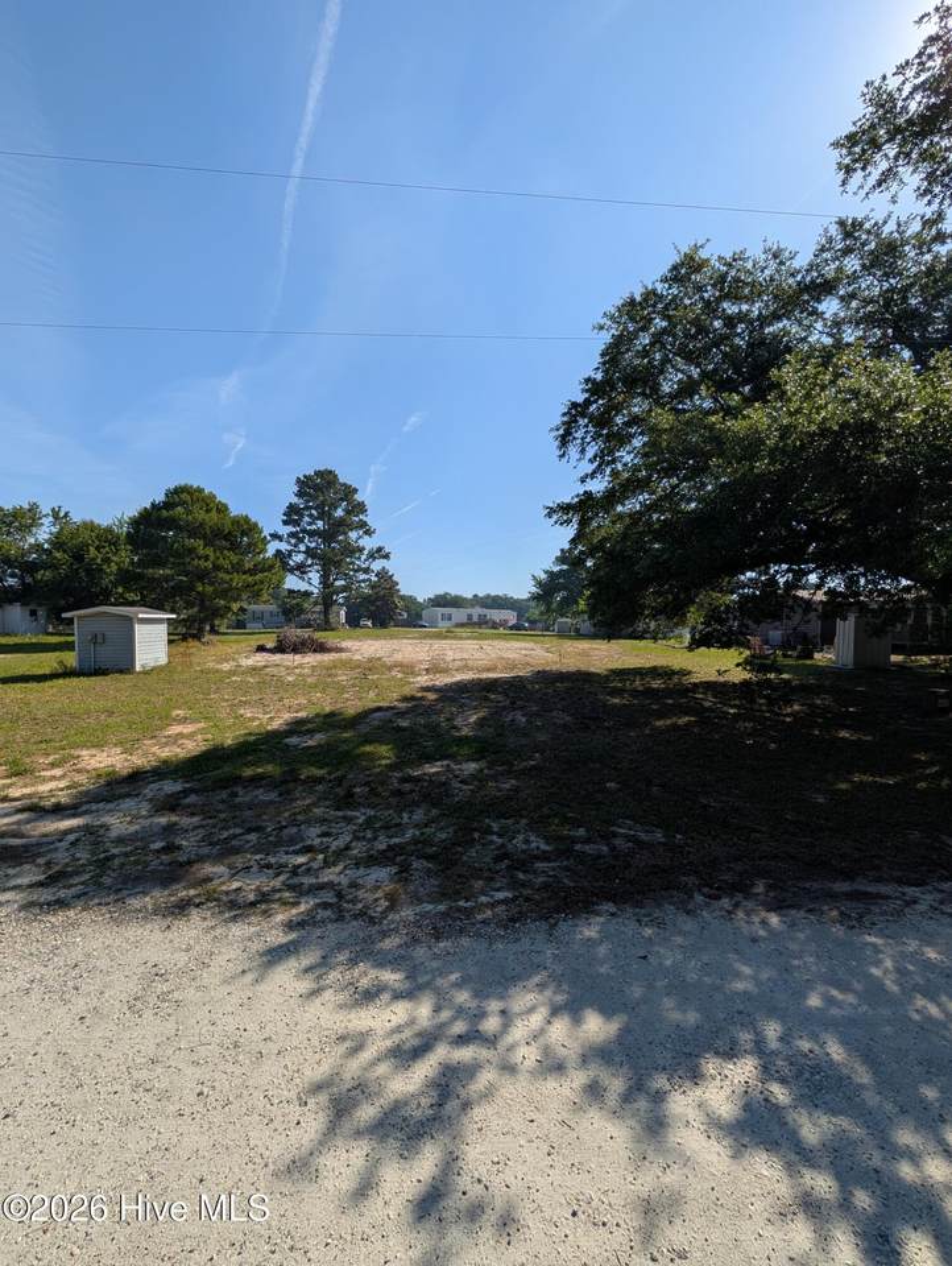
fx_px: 439
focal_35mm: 12
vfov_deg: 110.5
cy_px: 633
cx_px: 476
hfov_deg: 94.6
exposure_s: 1/3906
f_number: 1.7
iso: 49
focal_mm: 2.02
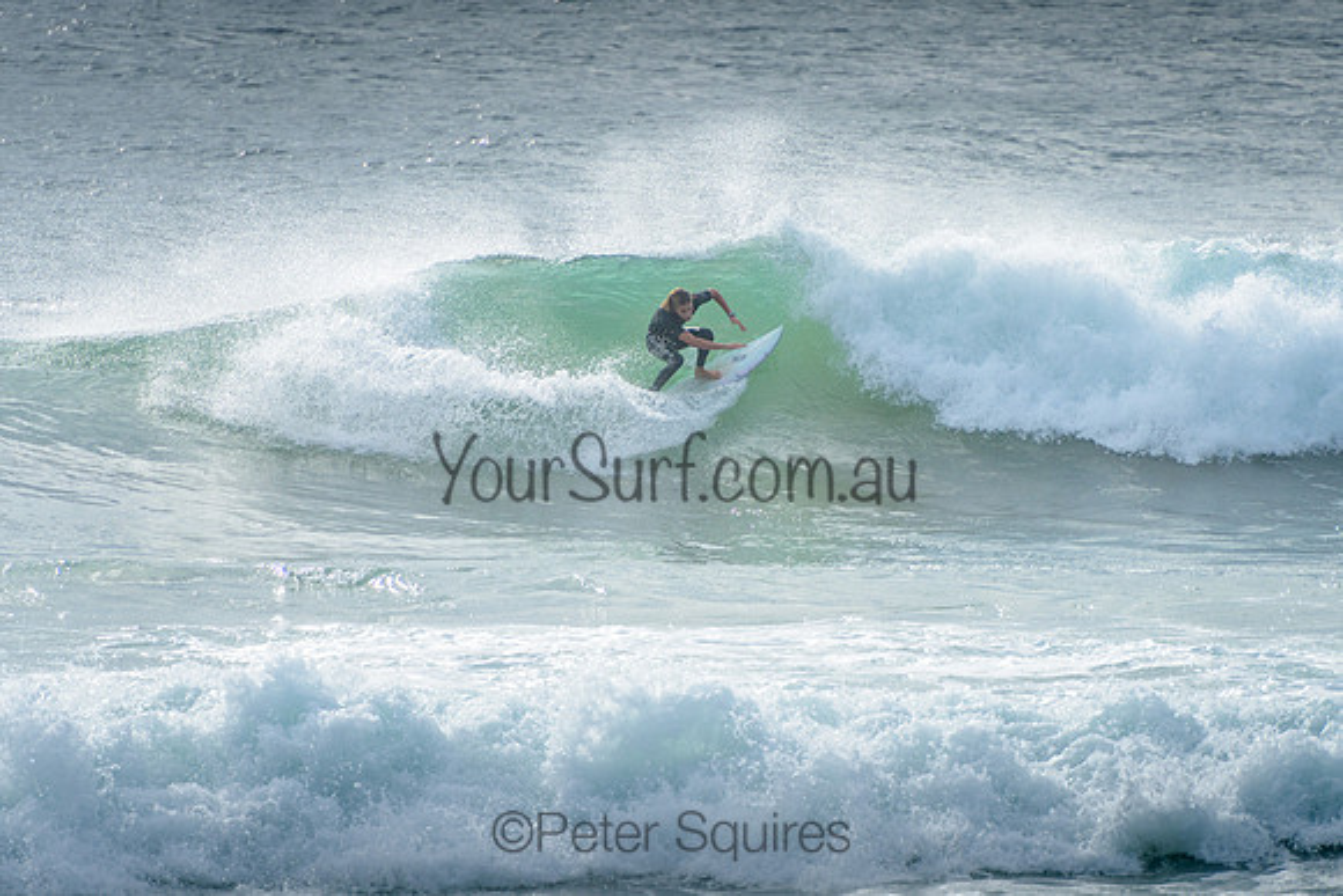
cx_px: 754
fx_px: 18299
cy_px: 419
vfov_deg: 2.8
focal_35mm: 490
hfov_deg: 4.2
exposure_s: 1/2000
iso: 200
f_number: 5.6
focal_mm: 400
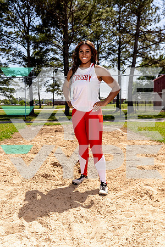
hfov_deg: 37.9
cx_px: 82
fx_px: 241
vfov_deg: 54.4
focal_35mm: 35
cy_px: 124
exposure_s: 1/640
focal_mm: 35
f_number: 4.5
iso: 100
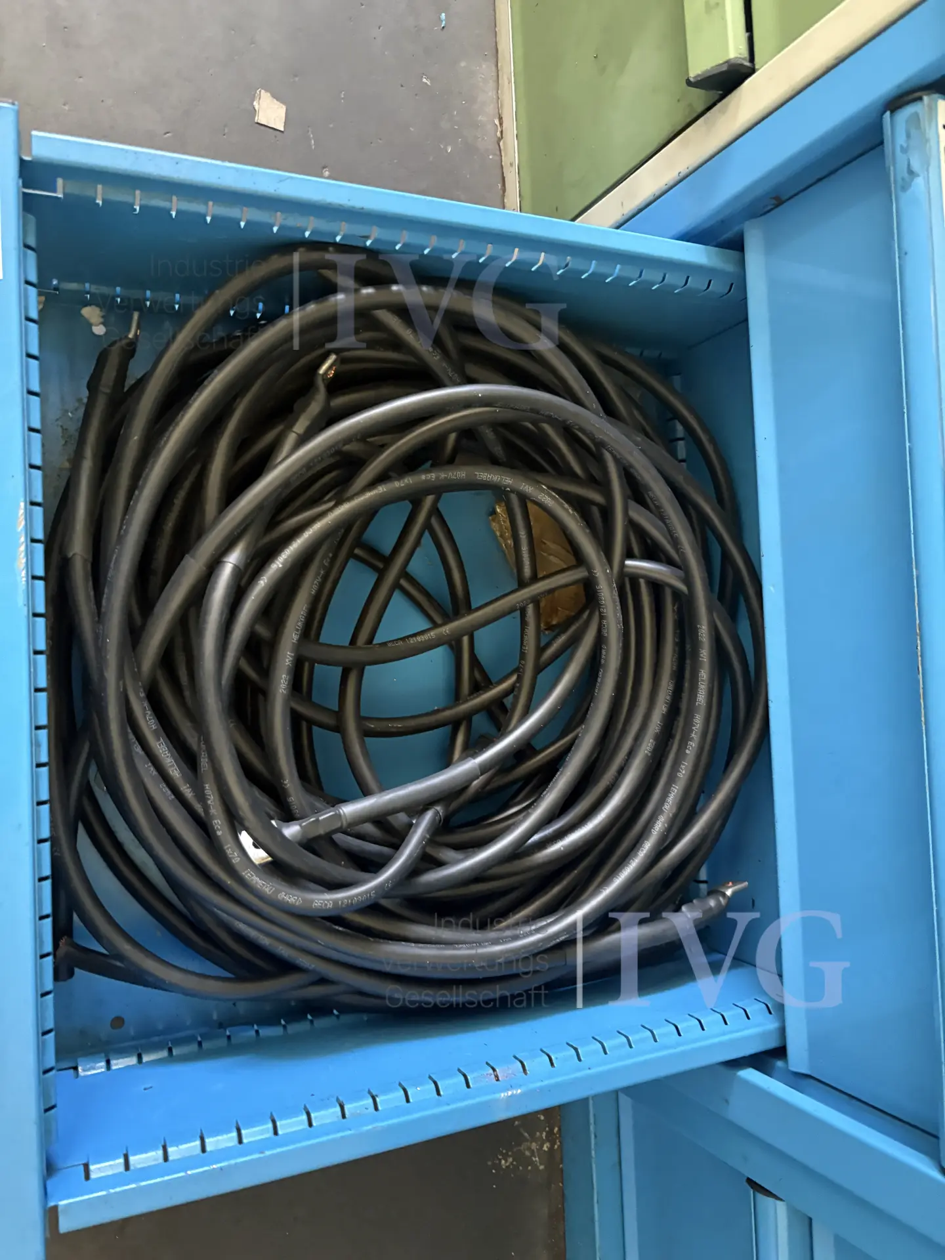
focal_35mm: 26
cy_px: 630
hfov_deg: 53.1
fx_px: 946
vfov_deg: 67.3
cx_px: 472
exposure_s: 1/30
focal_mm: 5.96
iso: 640
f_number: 1.6
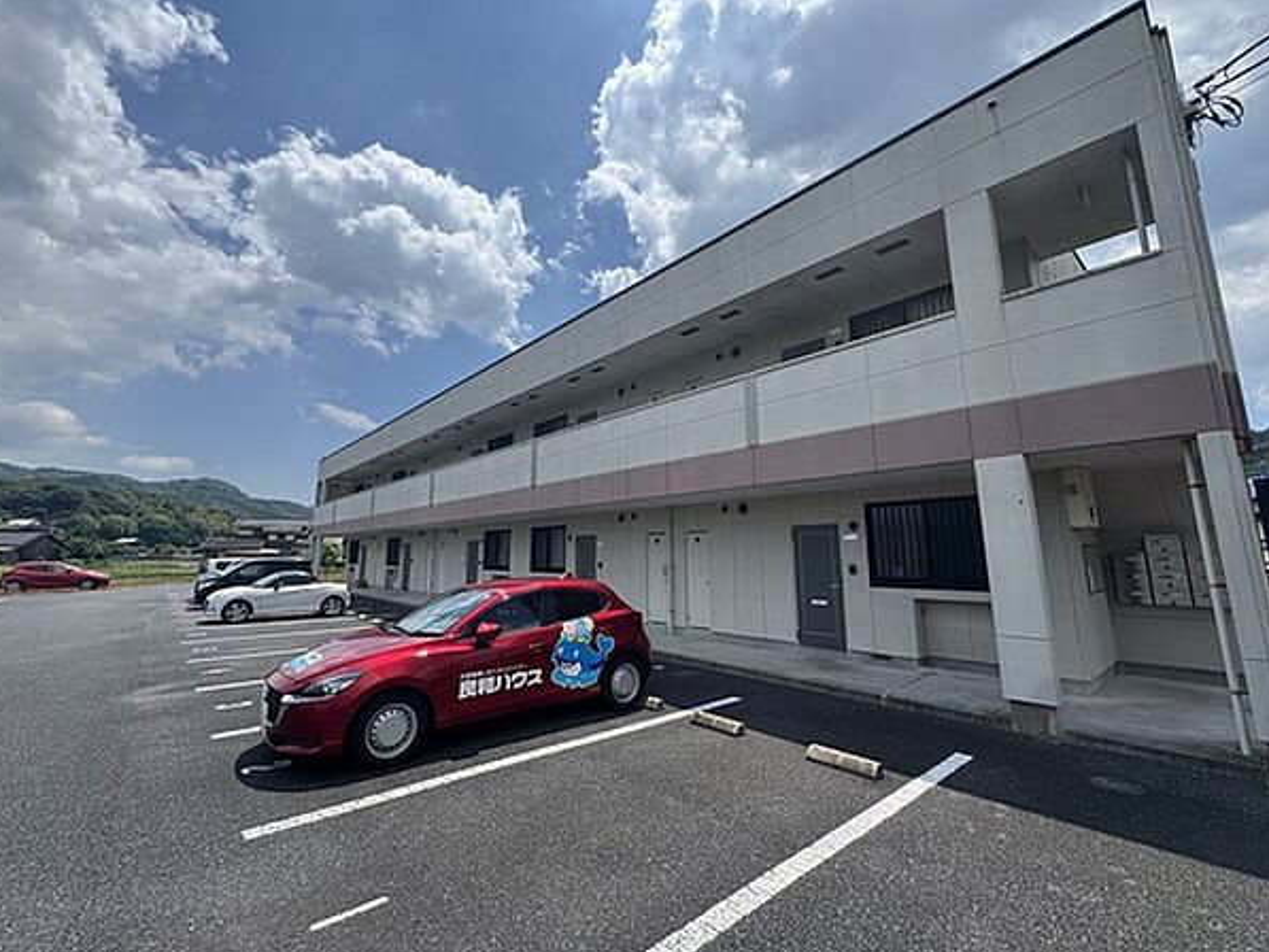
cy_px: 457
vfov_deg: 81.7
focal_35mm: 15
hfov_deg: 98.2
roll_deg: +0.5
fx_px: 550
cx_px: 631
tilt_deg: +9.8
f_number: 2.2
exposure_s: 1/2146
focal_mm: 2.22
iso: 50
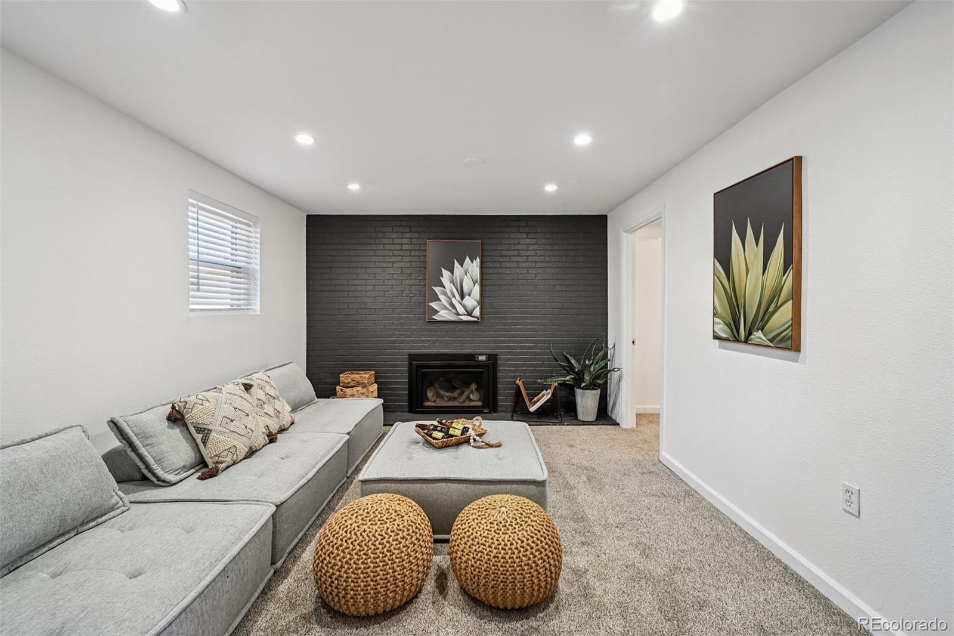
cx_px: 477
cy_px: 318
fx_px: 371
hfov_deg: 104.3
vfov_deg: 81.2
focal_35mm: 14
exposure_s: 1/6
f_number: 10
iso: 400
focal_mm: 14
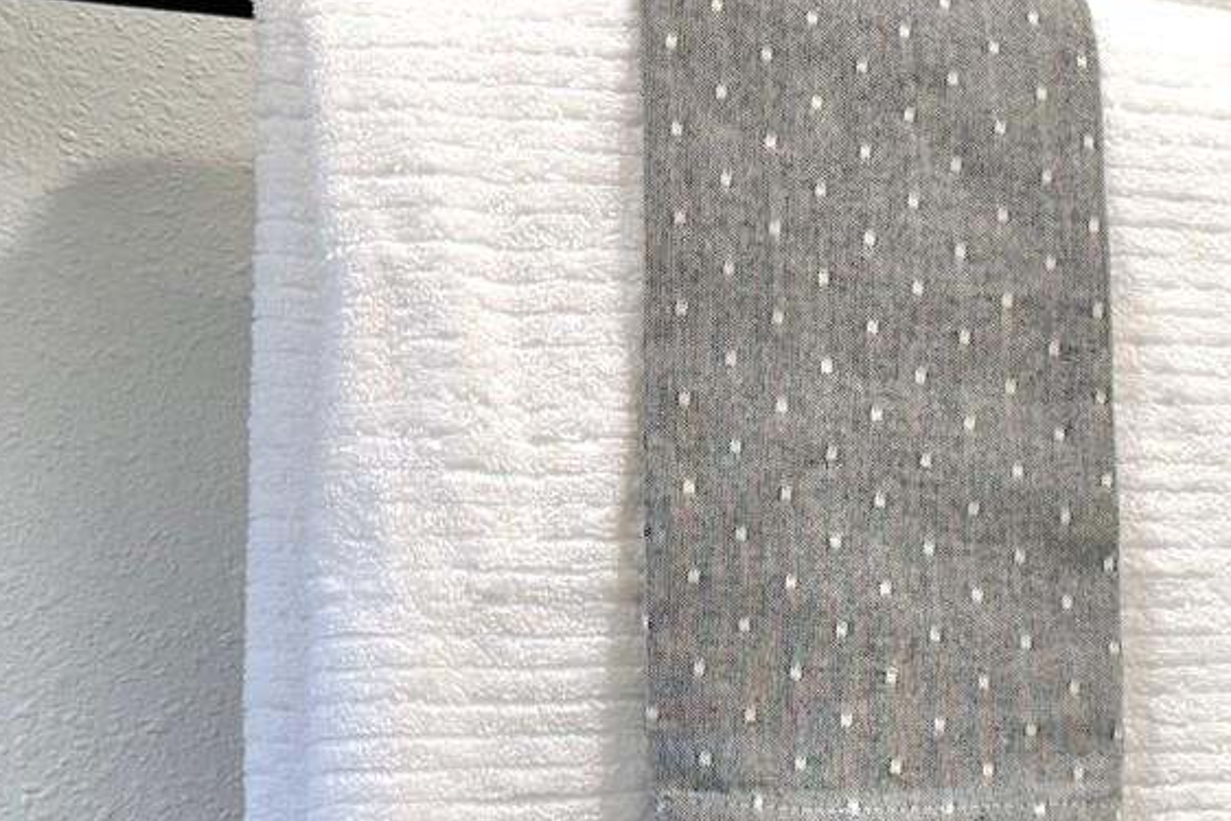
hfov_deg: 18.1
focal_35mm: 91
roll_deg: -0.2
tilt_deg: +1.1
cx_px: 2162
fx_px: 3112
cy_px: 788
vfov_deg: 14.8
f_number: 1.78
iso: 100
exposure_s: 1/120
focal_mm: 6.76
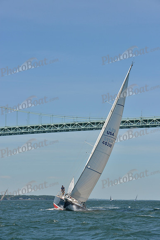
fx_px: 700
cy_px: 120
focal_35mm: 105
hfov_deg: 13.0
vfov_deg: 19.5
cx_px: 80
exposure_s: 1/1250
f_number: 9
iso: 280
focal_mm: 105
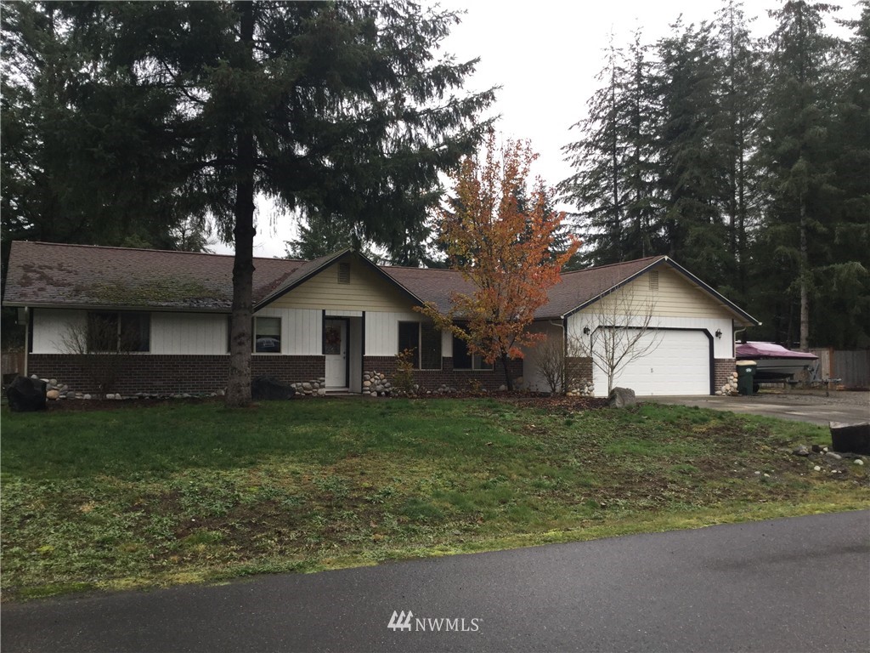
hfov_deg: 58.4
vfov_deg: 45.4
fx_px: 779
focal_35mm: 31
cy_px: 326
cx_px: 435
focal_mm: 3.3
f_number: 2.4
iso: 32
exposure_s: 1/120
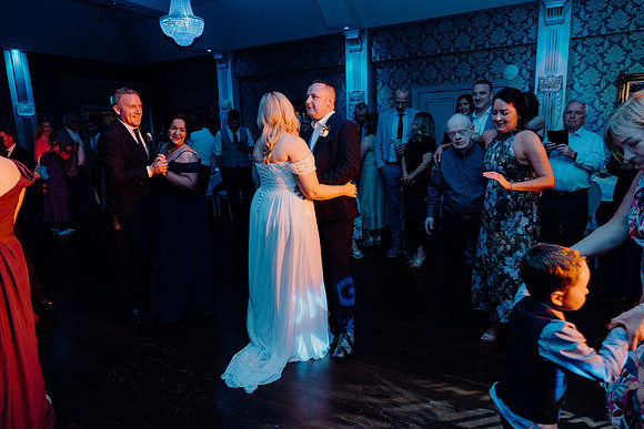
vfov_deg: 53.2
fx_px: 429
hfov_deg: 73.7
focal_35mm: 24
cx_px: 322
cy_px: 214
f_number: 3.5
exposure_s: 1/160
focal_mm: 24
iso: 2500
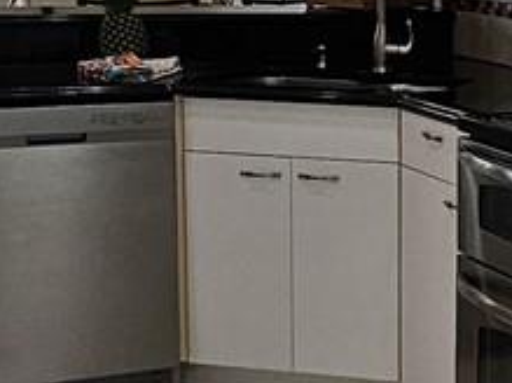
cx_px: 741
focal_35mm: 95
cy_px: 105
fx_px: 1404
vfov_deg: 15.5
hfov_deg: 18.6
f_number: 2.2
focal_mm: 2.2
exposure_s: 1/120
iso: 64
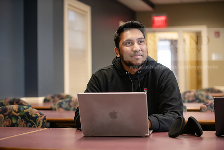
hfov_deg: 26.0
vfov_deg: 17.5
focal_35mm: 78
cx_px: 112
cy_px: 75
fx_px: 485
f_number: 2.8
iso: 2000
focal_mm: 78
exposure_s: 1/200
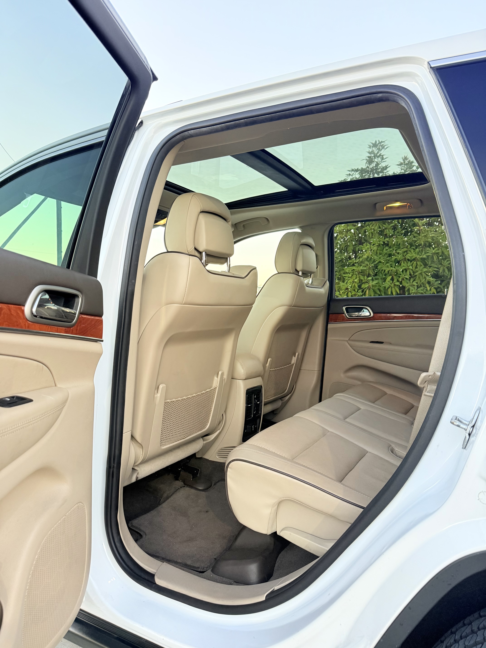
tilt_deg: -2.5
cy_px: 324
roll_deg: -0.7
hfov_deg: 56.8
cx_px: 243
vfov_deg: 71.6
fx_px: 449
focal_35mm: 24
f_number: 1.78
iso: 250
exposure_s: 1/60
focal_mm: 6.76
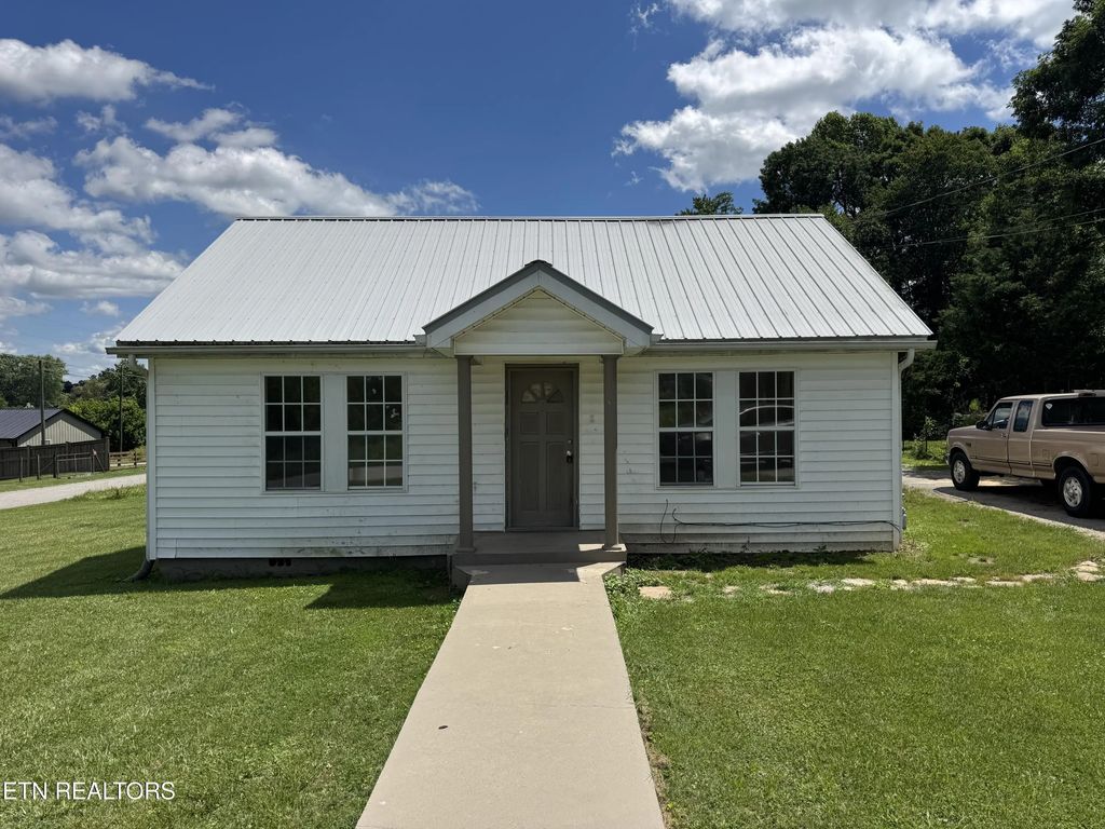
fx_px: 766
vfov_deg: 56.8
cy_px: 414
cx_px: 552
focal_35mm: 24
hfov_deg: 71.6
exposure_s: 1/7937
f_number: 1.78
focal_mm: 6.76
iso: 80
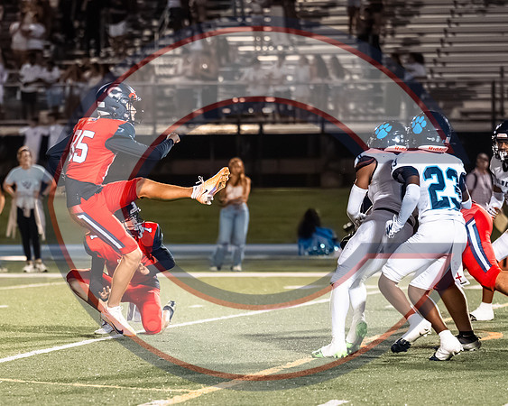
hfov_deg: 7.2
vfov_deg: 5.8
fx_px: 4013
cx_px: 135
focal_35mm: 267
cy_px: 370
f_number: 2.8
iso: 9000
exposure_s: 1/1600
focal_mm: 125
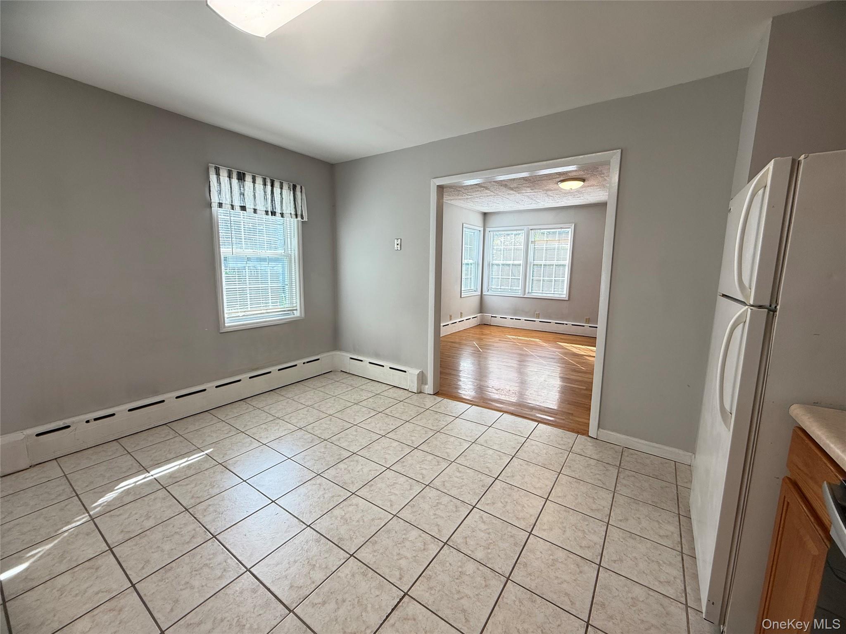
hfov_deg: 102.1
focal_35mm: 14
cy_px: 317
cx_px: 423
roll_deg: -0.4
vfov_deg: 85.7
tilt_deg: -7.7
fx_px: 342
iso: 80
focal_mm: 2.22
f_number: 2.2
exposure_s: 1/120
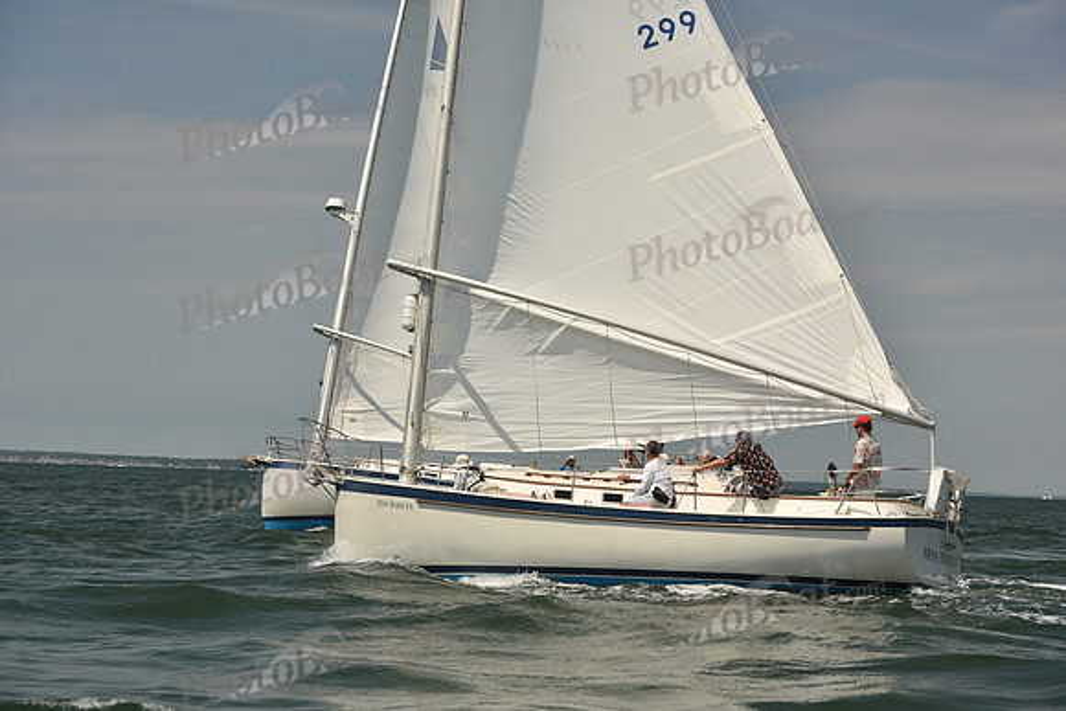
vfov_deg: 17.5
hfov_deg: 26.0
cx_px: 533
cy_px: 356
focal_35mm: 78
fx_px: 2310
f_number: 8
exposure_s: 1/1000
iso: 320
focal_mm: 78
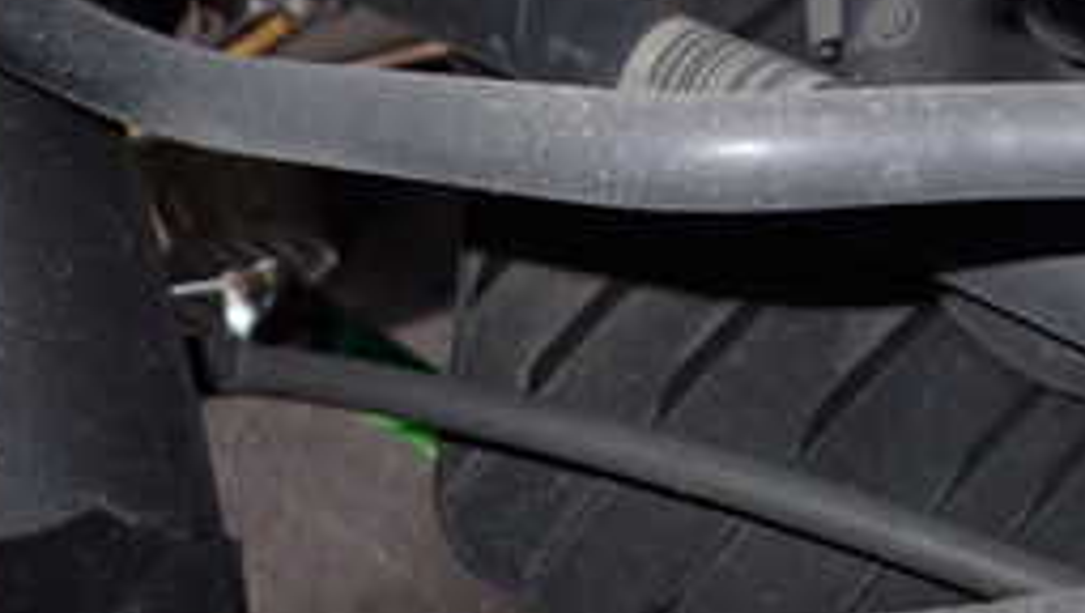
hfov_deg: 31.1
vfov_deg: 17.3
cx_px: 1008
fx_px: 1843
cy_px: -268
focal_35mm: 64
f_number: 5.6
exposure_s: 1/30
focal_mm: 4.5
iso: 500
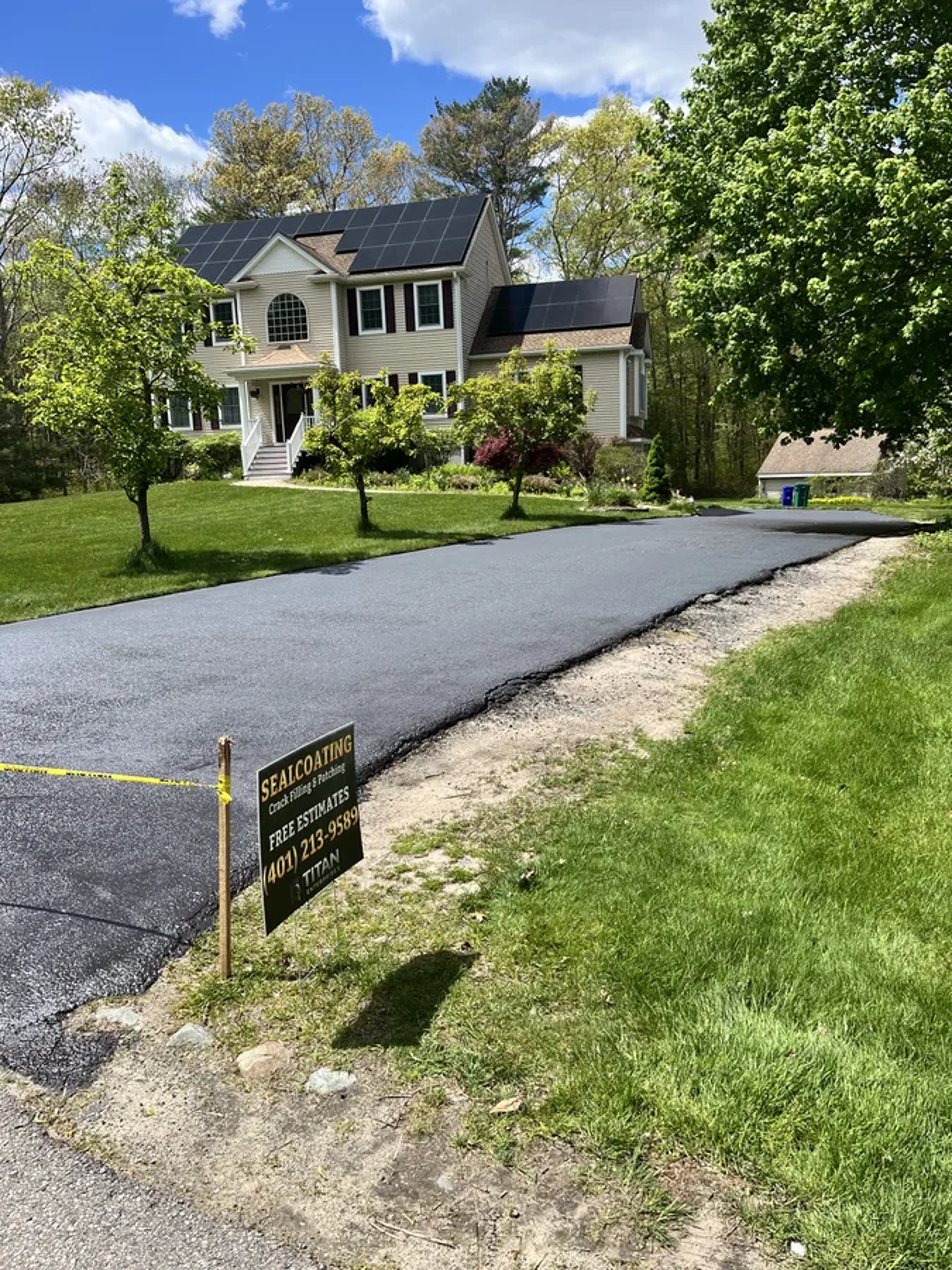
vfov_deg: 67.3
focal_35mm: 26
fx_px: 953
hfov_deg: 53.1
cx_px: 476
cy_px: 635
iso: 50
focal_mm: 5.1
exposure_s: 1/2755
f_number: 1.6
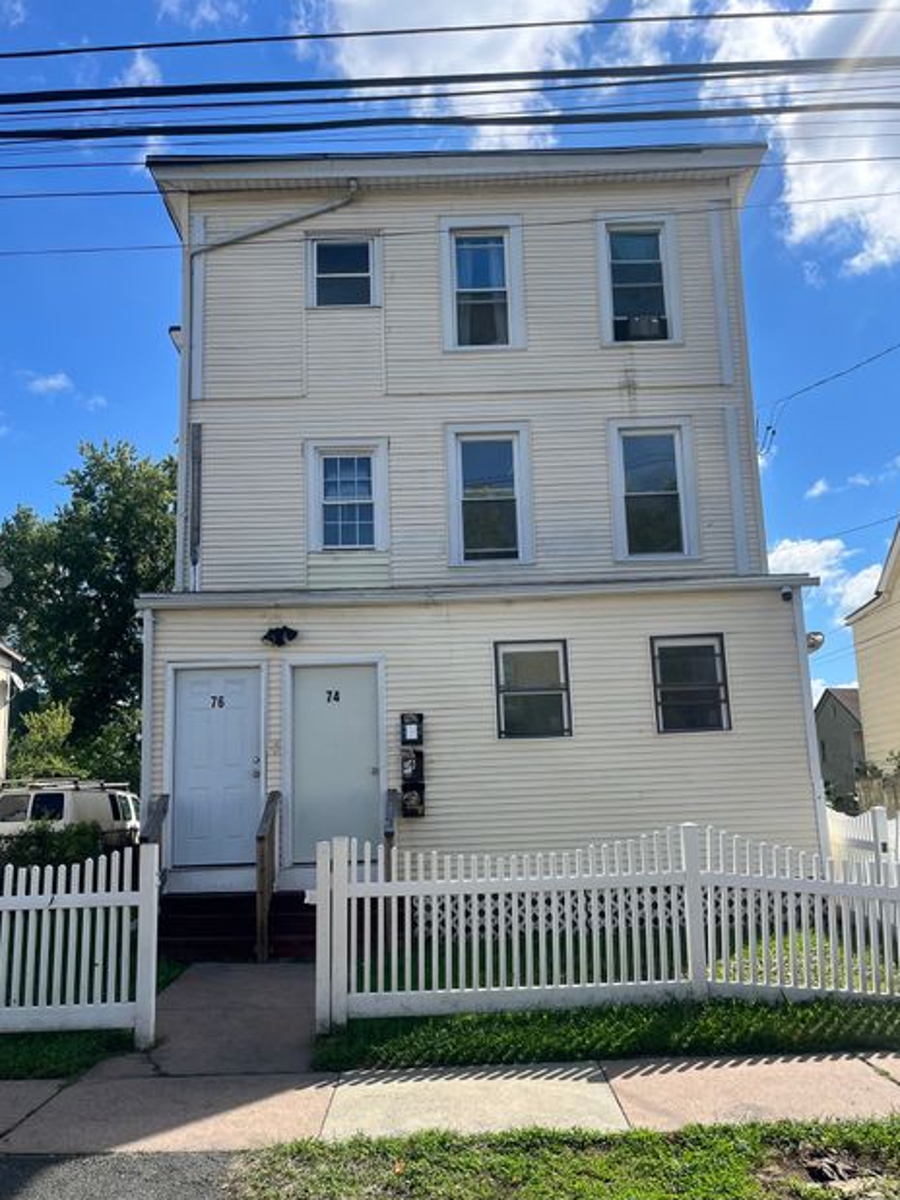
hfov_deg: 49.7
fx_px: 971
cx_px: 469
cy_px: 643
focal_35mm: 28
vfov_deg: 63.4
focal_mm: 5.1
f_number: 1.6
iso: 50
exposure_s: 1/3049
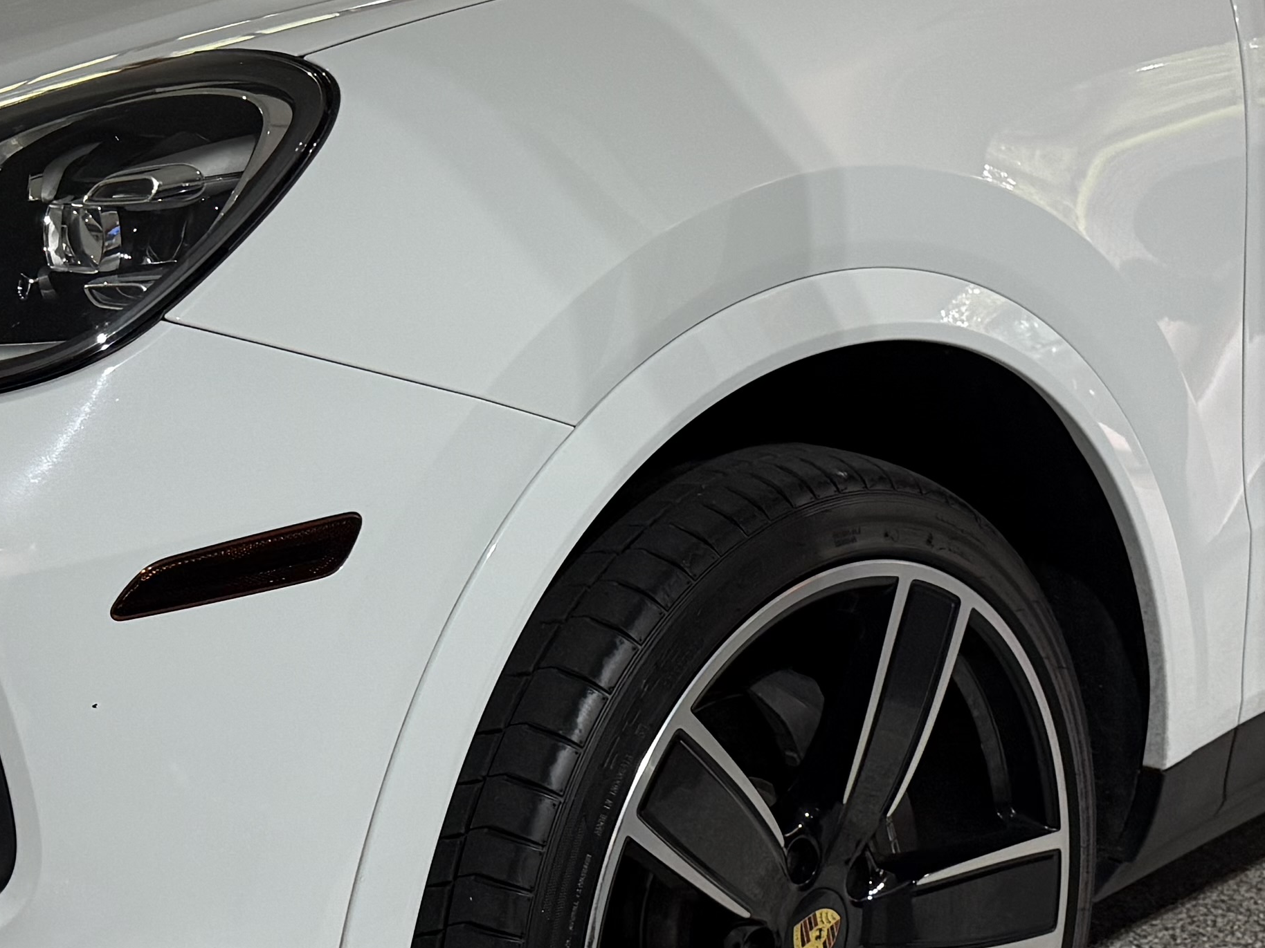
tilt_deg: -13.2
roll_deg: +2.6
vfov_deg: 19.6
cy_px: 485
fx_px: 2741
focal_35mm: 75
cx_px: 610
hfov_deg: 26.0
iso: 250
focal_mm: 6.76
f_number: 1.78
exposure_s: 1/60
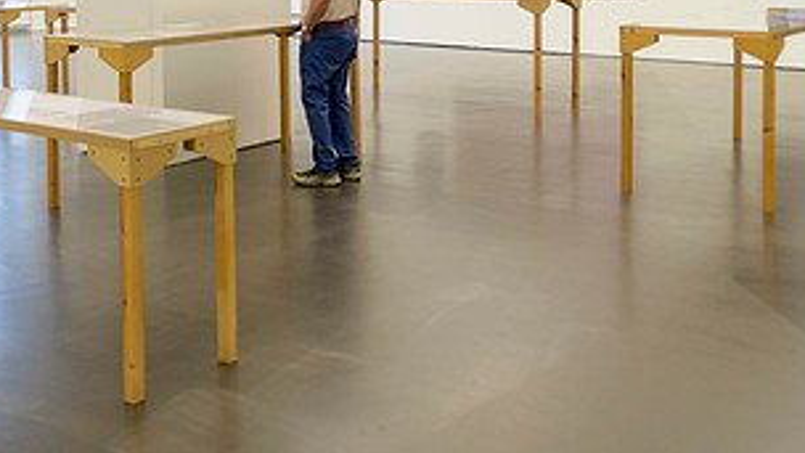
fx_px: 1025
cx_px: 225
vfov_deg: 23.8
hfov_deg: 41.9
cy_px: -4
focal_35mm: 48
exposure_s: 1/50
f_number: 3.5
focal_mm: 24
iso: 220
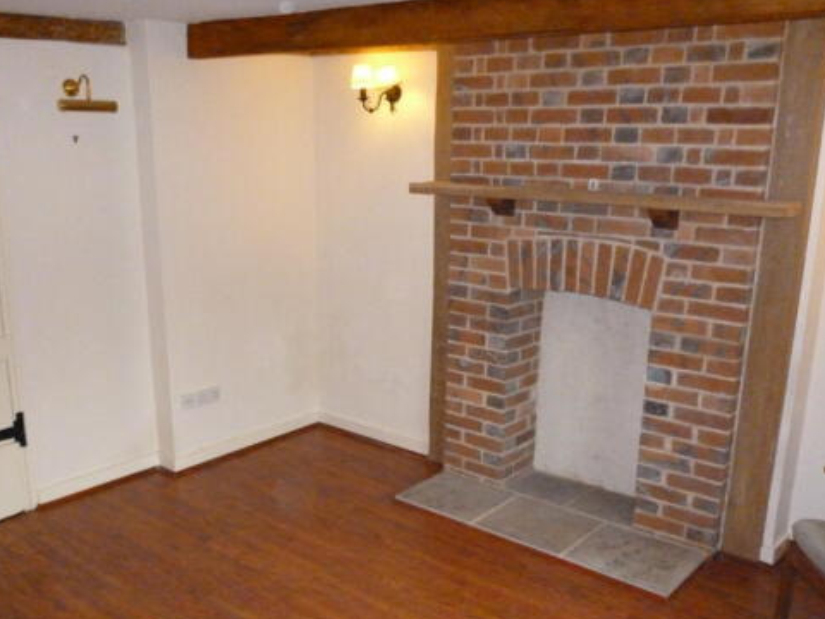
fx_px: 810
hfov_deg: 53.9
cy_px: 372
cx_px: 374
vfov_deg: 41.6
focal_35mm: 34
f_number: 3.1
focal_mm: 5
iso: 1000
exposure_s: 1/60
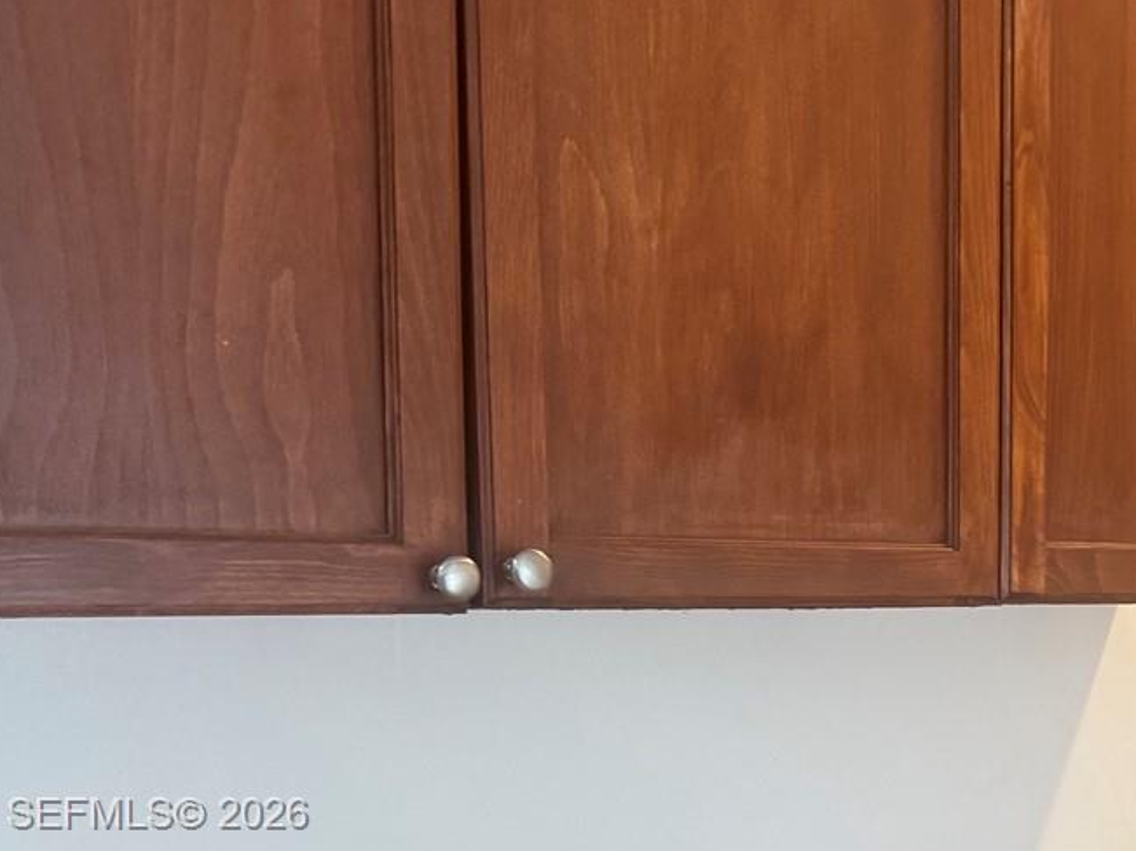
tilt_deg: -8.5
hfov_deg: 30.2
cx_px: 1160
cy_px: 816
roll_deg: -1.3
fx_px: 1936
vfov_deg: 23.9
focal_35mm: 59
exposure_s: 1/60
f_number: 1.78
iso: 400
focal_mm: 6.76
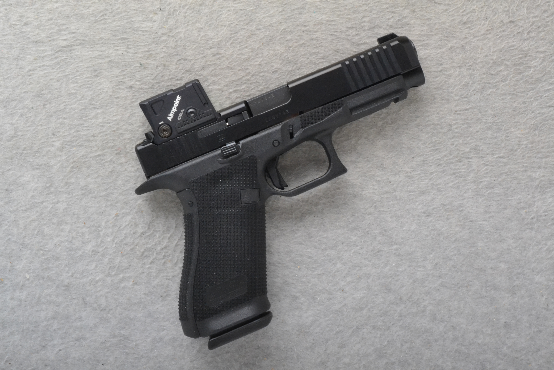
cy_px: 185
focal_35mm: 52
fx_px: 808
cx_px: 277
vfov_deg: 25.8
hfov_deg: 37.9
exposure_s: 1/160
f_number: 20
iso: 3200
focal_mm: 35
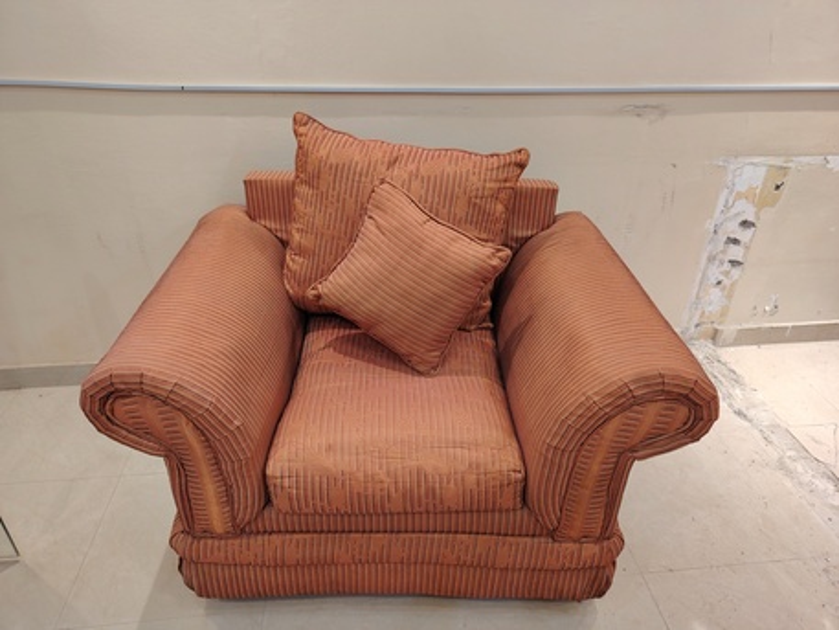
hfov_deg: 71.6
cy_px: 315
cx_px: 420
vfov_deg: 56.8
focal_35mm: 24
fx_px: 582
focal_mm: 5.25
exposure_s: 1/25
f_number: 1.75
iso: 784
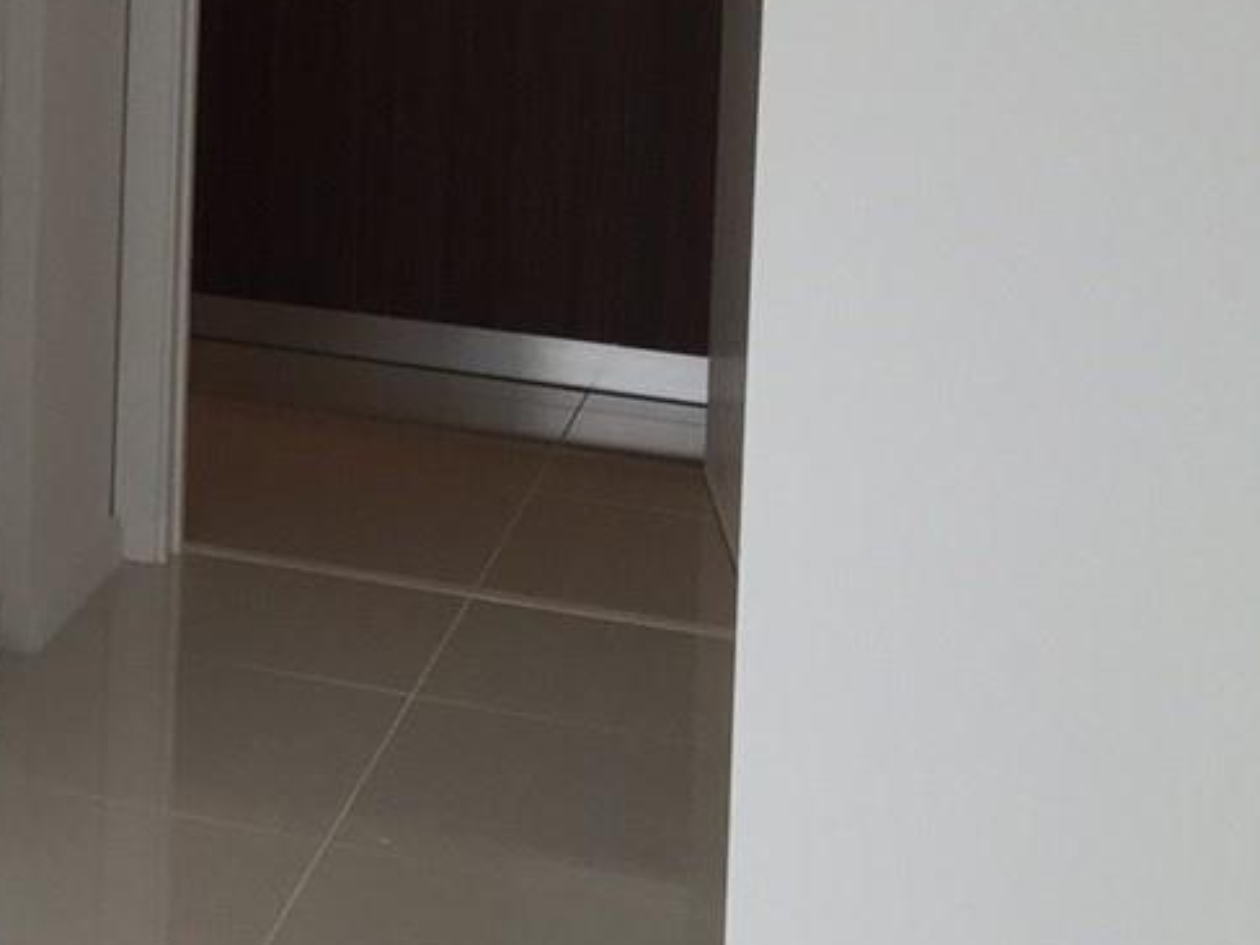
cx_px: -656
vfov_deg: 14.8
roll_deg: -2.4
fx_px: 3458
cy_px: -300
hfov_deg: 18.2
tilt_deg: -3.5
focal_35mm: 95
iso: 32
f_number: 2.2
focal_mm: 4.15
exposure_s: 1/120
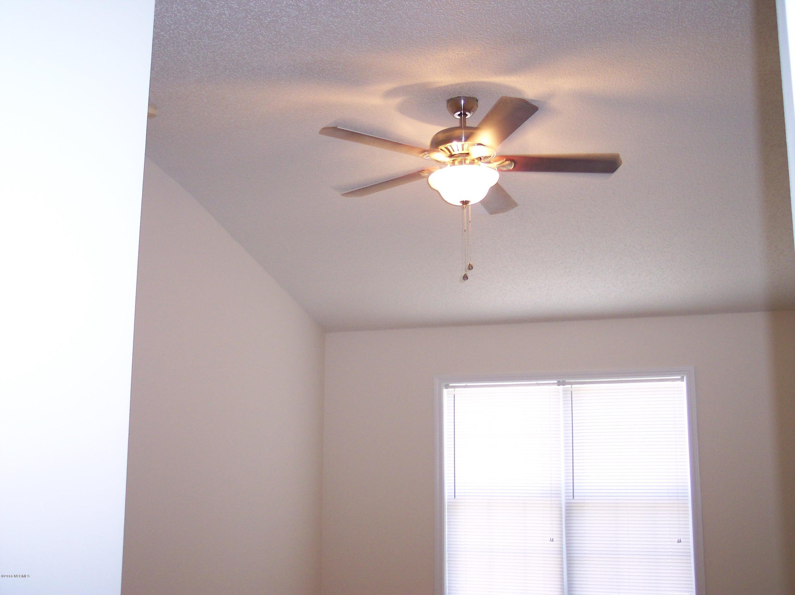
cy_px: 298
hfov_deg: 49.0
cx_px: 398
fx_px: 872
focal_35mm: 38
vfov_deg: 37.7
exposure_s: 1/60
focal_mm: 8
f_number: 2.8
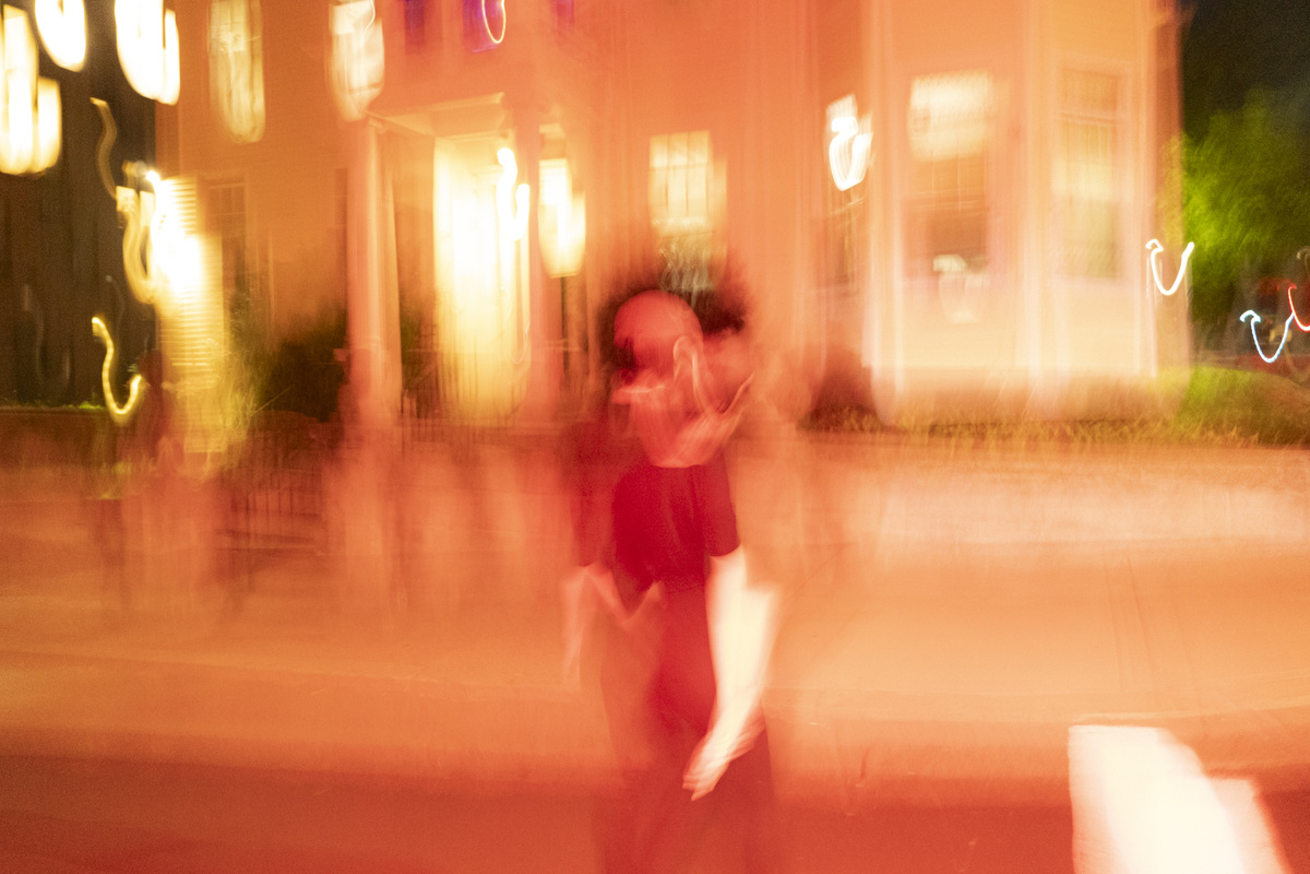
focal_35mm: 27
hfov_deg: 67.4
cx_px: 655
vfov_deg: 47.9
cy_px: 437
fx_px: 982
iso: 4000
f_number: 3.5
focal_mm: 18
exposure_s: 1/2.5
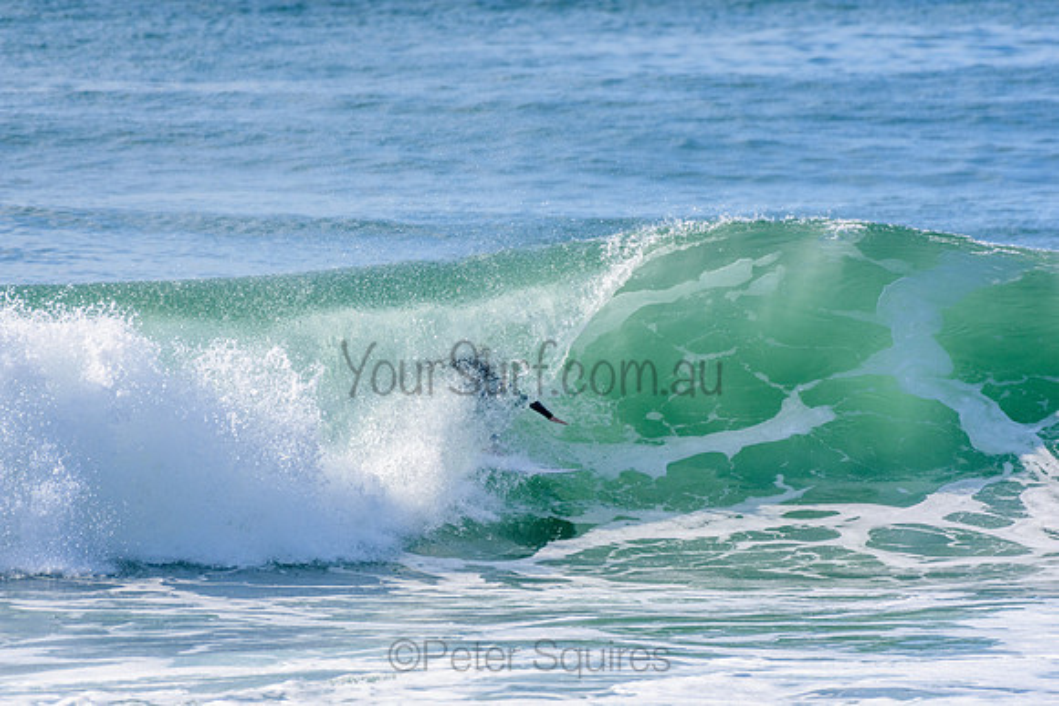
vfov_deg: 1.8
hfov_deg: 2.7
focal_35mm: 750
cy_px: 353
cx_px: 530
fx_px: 22067
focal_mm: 500
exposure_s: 1/2000
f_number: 5.6
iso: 280
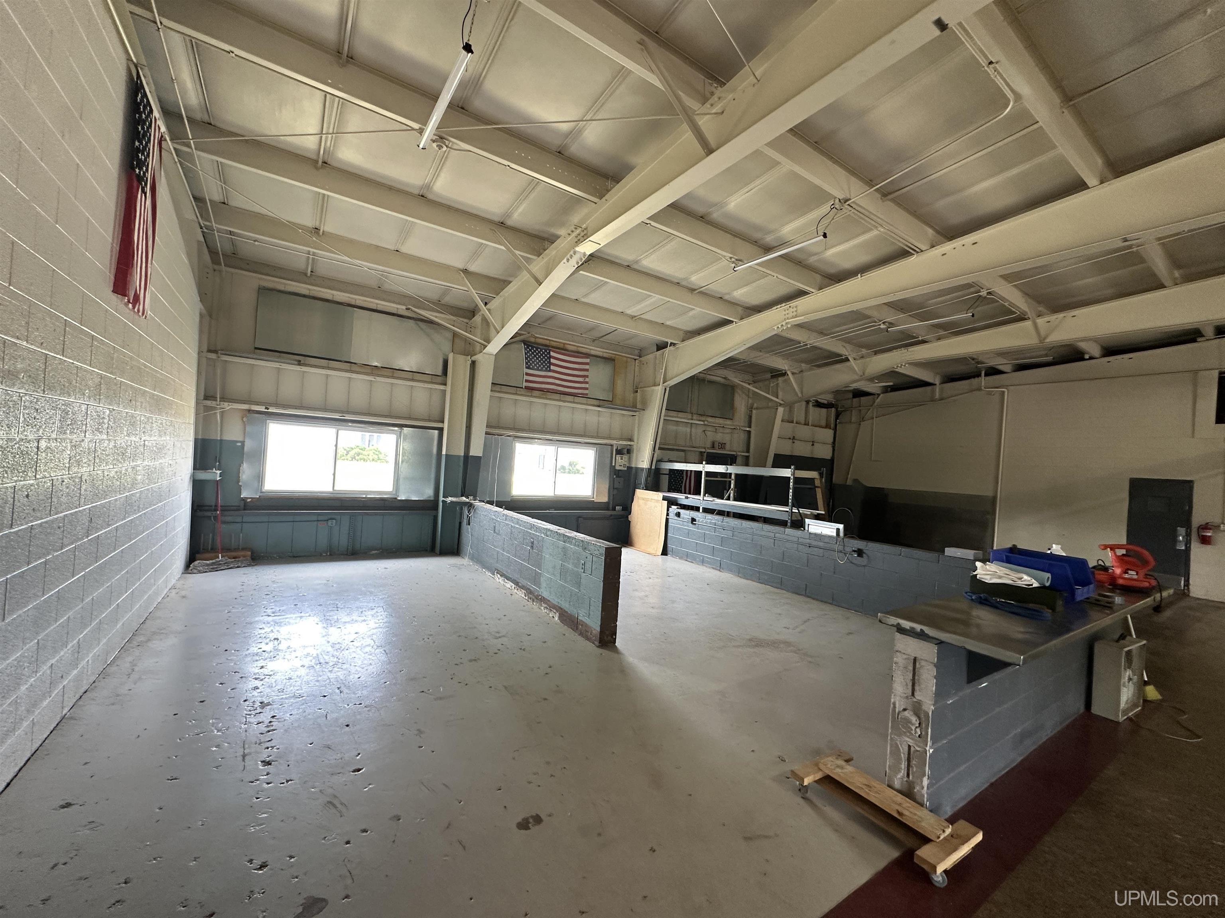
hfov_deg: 102.1
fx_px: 495
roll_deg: -3.2
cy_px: 459
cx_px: 612
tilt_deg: +2.9
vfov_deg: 85.7
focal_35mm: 14
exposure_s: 1/60
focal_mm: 2.22
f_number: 2.2
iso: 160
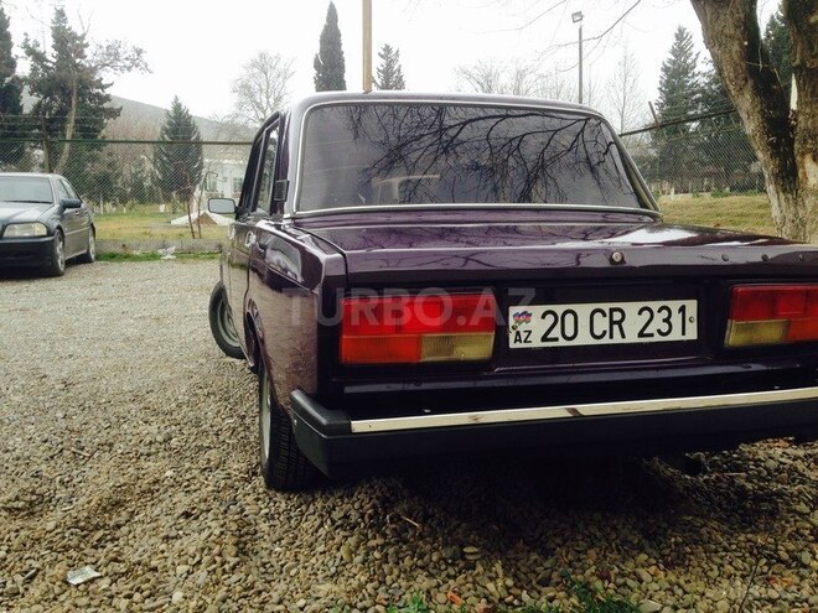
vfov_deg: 42.9
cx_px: 409
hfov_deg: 55.4
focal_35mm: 33
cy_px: 306
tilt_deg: -5.9
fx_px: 780
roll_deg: -1.8
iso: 50
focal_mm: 4.12
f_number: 2.4
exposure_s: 1/120
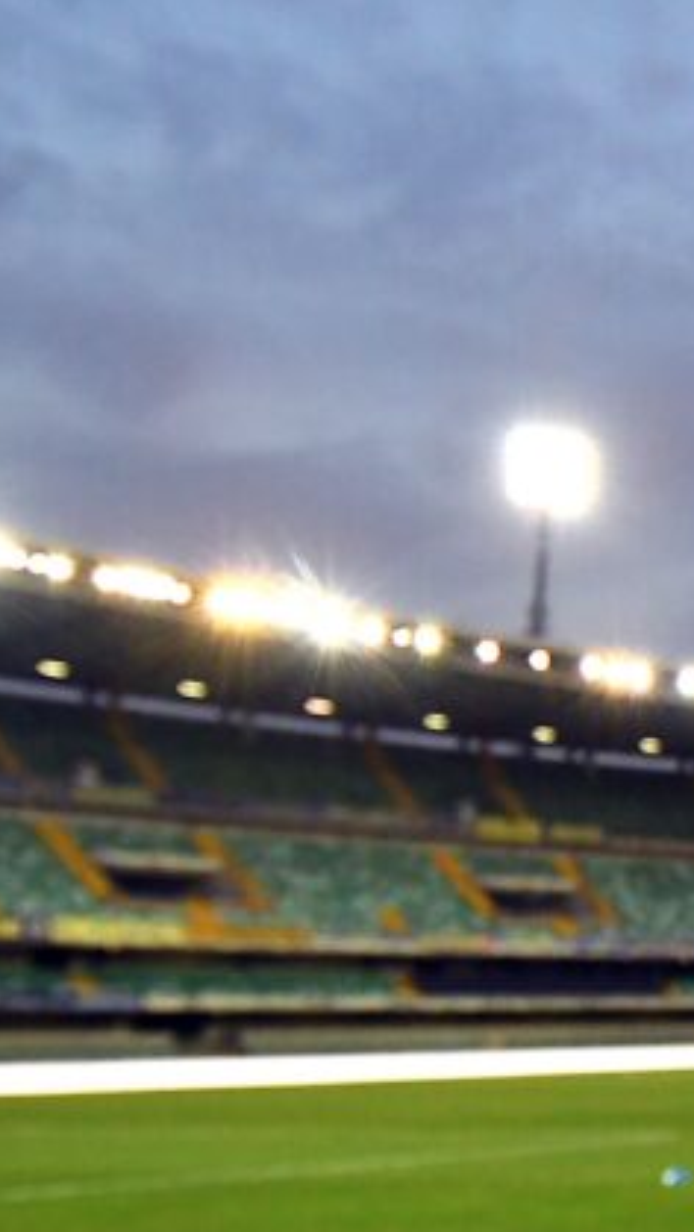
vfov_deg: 38.5
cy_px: 647
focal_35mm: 54
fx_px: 1765
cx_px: 1282
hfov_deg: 17.6
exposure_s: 1/1250
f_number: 4
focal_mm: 12
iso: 2200
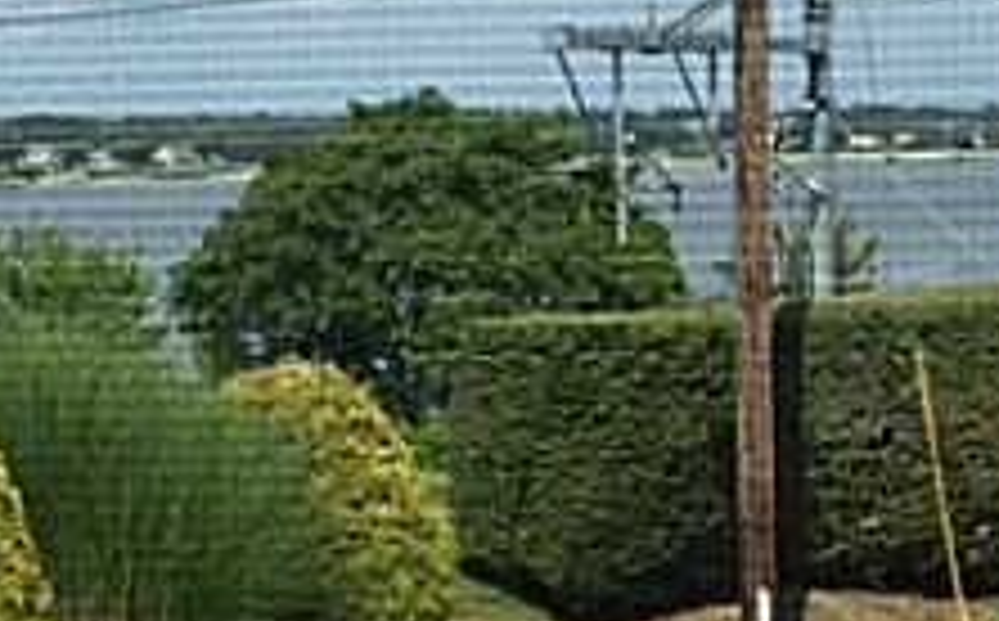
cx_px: 778
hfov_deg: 18.6
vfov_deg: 11.7
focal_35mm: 111
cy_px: 495
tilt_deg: -6.7
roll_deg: +0.0
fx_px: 3018
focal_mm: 4.15
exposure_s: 1/989
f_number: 2.2
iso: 32
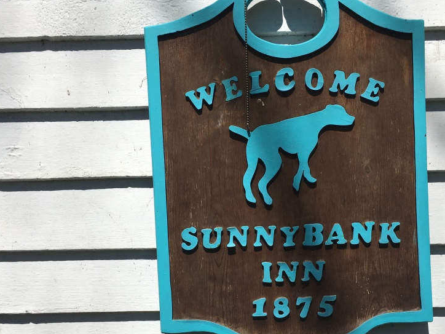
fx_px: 527
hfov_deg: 45.7
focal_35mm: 41
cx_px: 248
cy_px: 206
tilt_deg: -1.2
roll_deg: +2.5
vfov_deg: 35.0
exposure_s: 1/2653
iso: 25
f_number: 2.2
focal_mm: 4.15
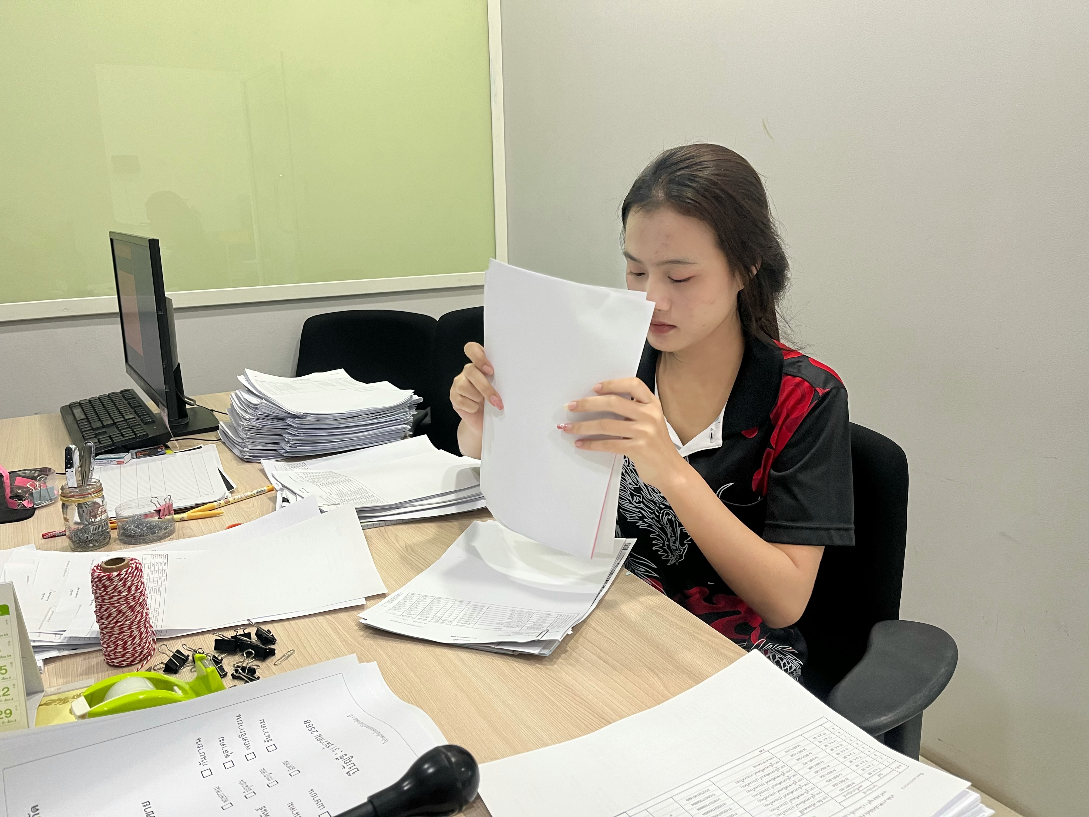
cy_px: 408
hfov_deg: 67.3
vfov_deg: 53.1
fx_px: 818
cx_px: 544
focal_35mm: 26
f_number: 1.6
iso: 125
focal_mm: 5.1
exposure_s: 1/50
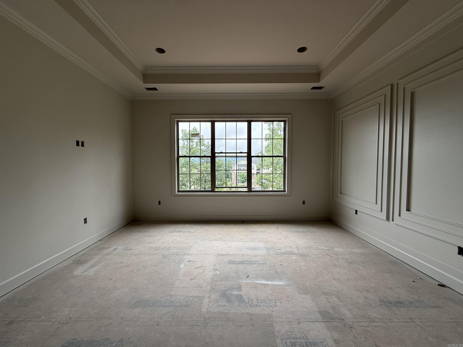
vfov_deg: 85.7
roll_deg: -0.3
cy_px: 174
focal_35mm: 14
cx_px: 232
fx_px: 187
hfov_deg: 102.1
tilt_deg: -2.8
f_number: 2.2
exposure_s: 1/228
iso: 64
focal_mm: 2.22
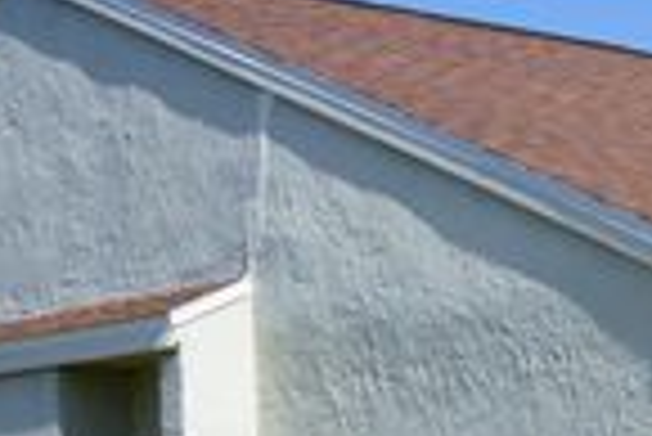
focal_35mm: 138
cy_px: 600
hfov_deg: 14.2
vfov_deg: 9.7
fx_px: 2502
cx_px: 859
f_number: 11
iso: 100
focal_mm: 40
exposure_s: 1/320
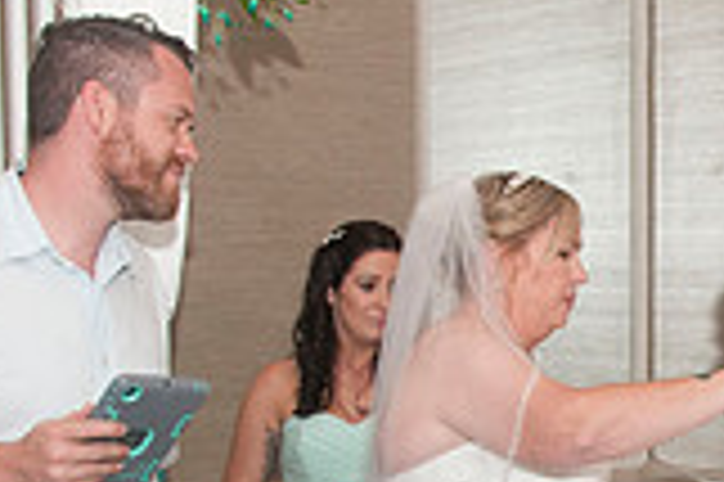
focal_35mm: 108
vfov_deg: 12.5
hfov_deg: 18.0
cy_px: 511
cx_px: 877
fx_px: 2170
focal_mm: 20
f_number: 5.6
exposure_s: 1/125
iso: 800
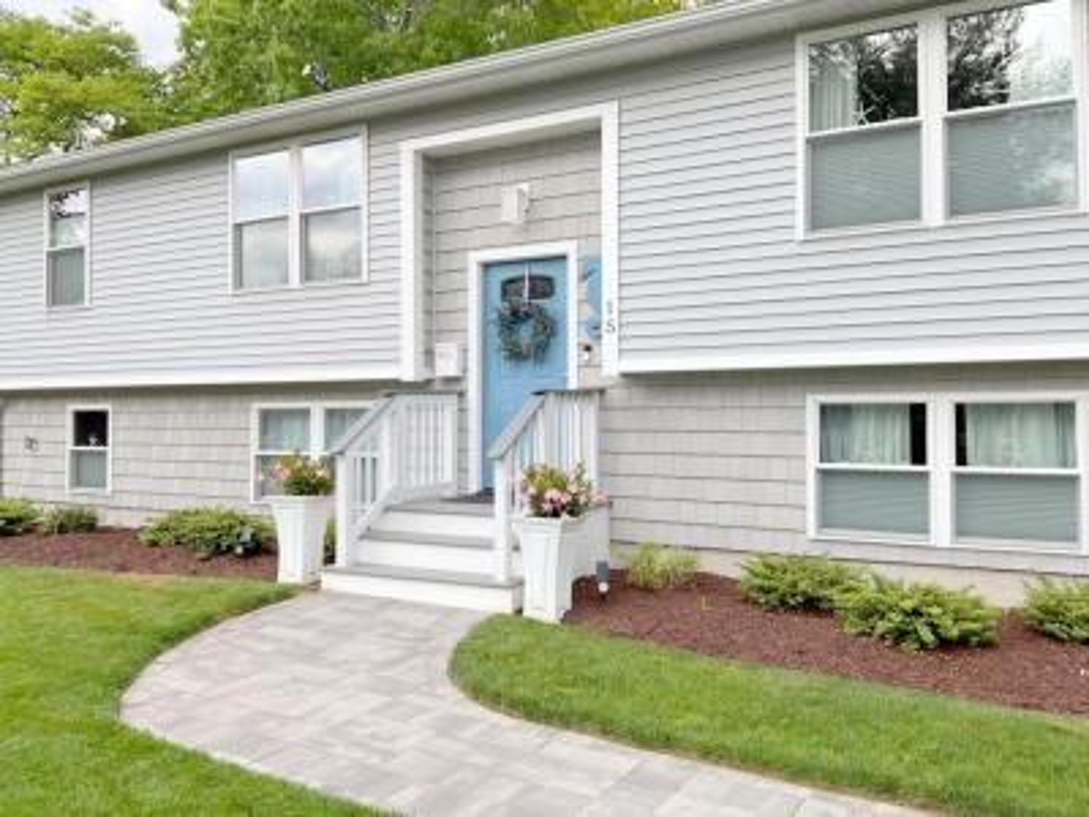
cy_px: 408
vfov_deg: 48.2
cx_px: 544
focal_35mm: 29
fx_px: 912
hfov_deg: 61.7
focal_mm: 3
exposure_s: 1/412
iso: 16
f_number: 1.8
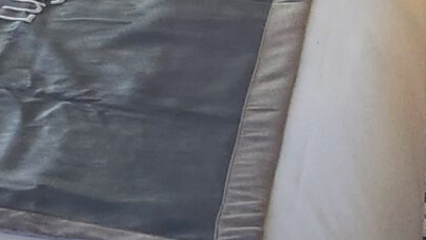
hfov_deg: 11.9
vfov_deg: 7.3
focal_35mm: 159
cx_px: -449
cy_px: -287
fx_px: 1797
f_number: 1.8
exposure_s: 1/120
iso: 200
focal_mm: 5.4
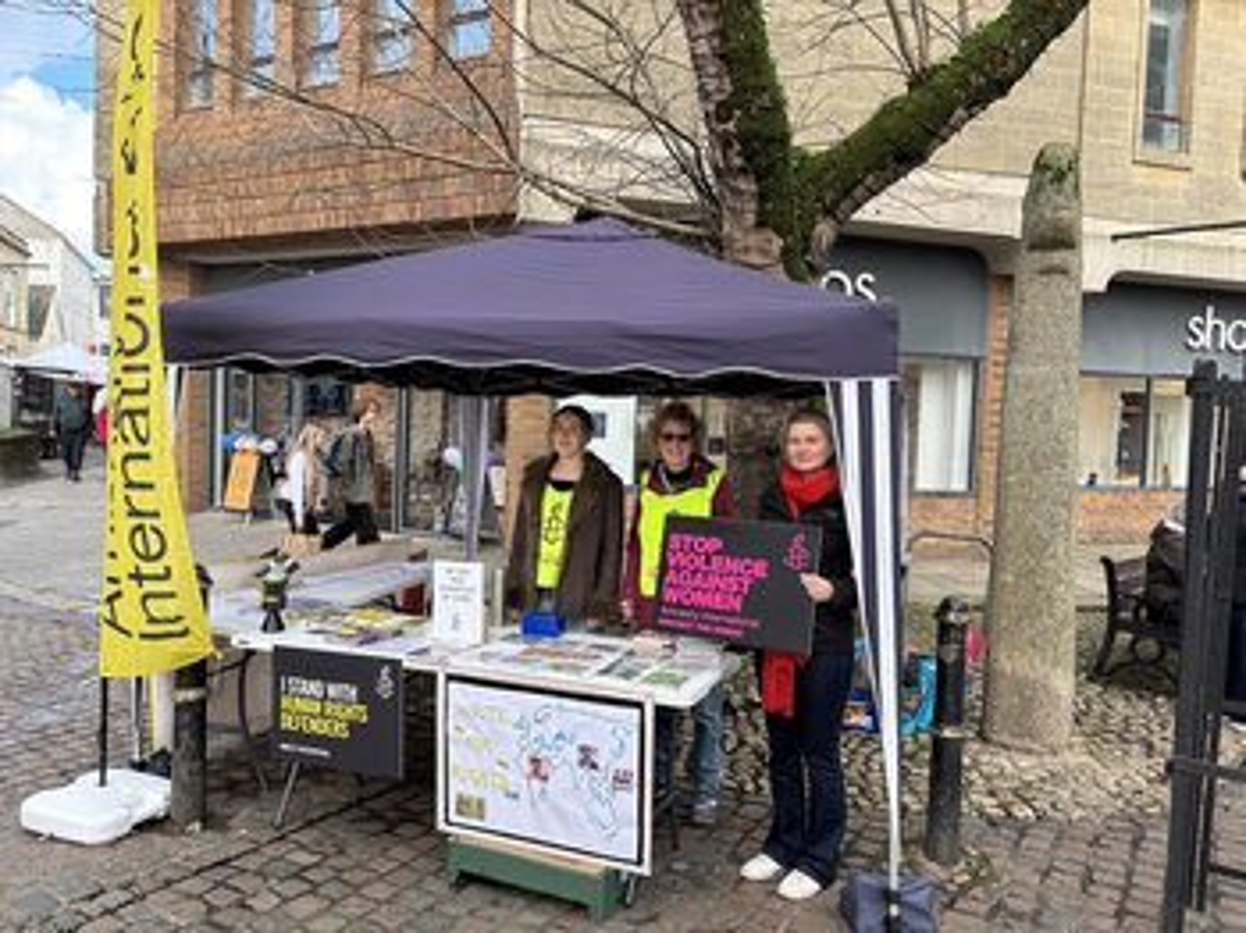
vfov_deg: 53.0
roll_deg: -2.6
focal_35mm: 26
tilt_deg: -2.5
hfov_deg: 67.3
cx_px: 623
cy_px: 466
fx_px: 935
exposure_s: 1/300
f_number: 1.6
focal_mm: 5.96
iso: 50
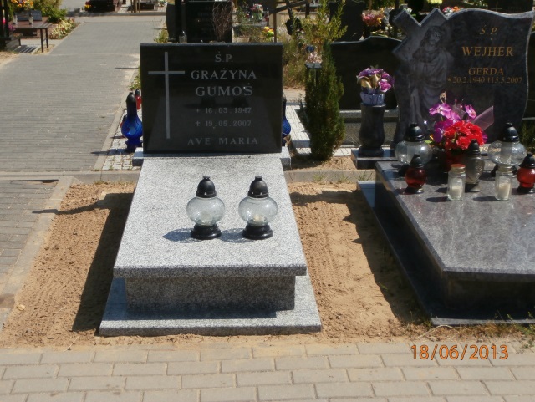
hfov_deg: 40.4
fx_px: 727
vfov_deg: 30.9
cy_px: 201
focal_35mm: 47
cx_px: 268
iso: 100
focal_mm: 8.29
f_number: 4.2
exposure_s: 1/1000
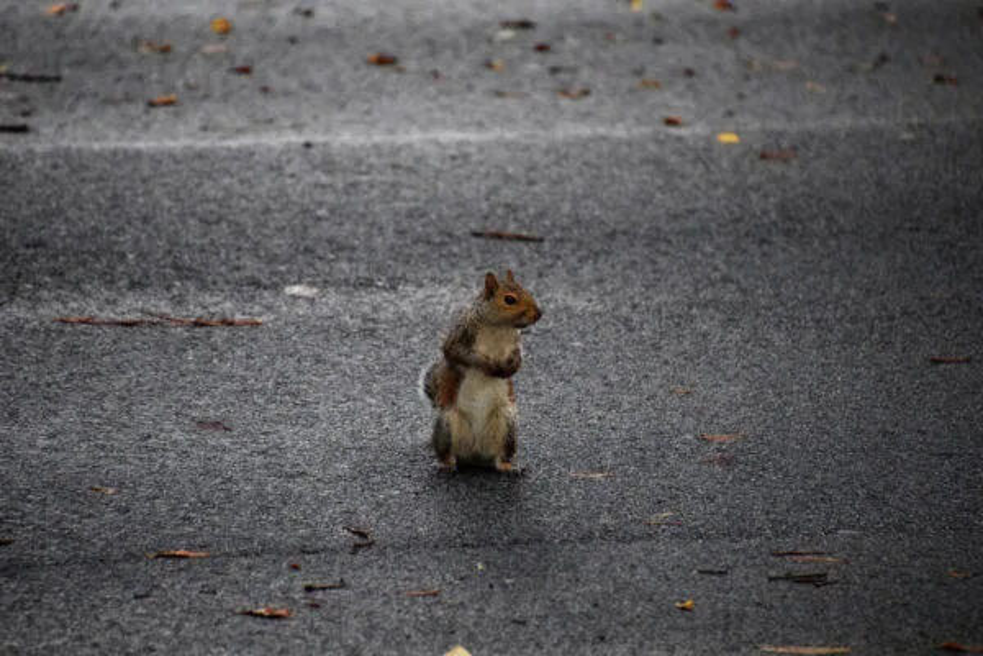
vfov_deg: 2.3
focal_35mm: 600
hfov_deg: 3.4
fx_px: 16382
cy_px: 328
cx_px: 492
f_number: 6.3
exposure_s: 1/500
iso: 2200
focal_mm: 400
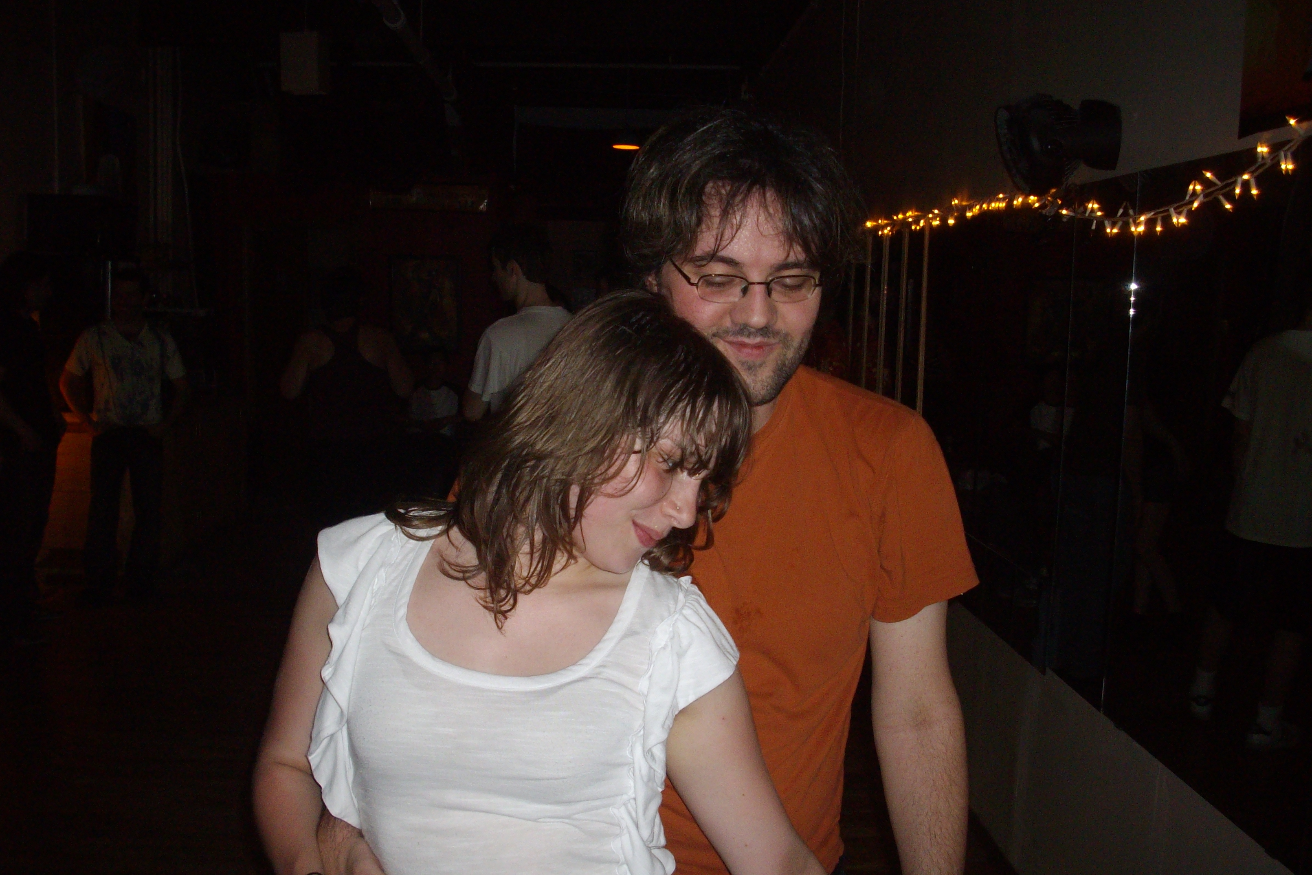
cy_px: 478
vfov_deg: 34.2
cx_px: 655
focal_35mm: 39
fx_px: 1421
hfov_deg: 49.6
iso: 160
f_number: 2.8
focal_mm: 6.2
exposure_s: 1/50
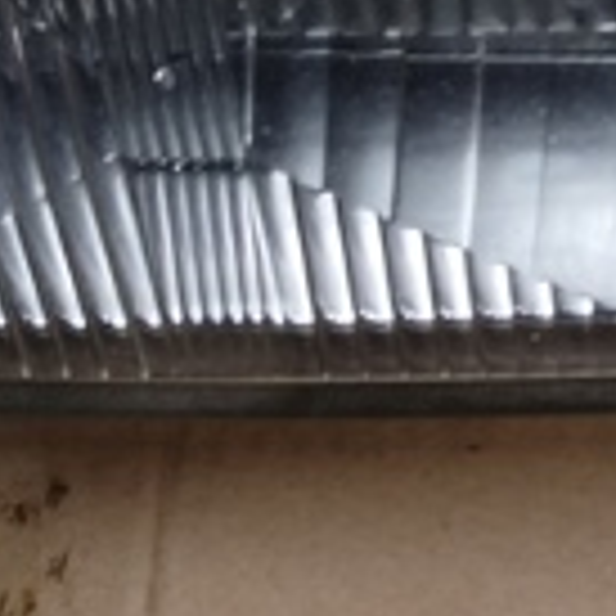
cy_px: -94
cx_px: 598
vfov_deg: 16.9
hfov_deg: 17.2
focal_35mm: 99
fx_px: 1993
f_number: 1.7
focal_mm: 5.31
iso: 500
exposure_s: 1/25
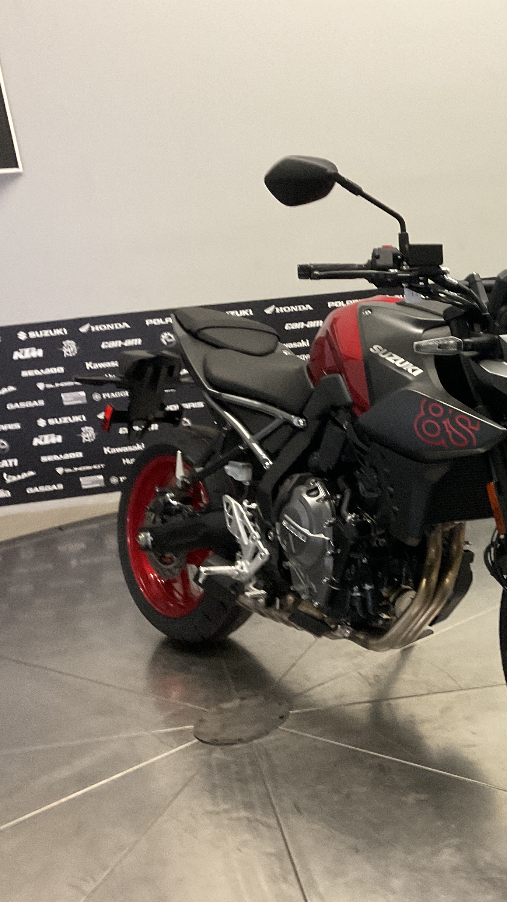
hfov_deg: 25.9
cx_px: 536
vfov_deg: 47.4
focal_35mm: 43
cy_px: 458
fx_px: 1028
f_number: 1.8
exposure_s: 1/60
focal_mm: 3
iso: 250
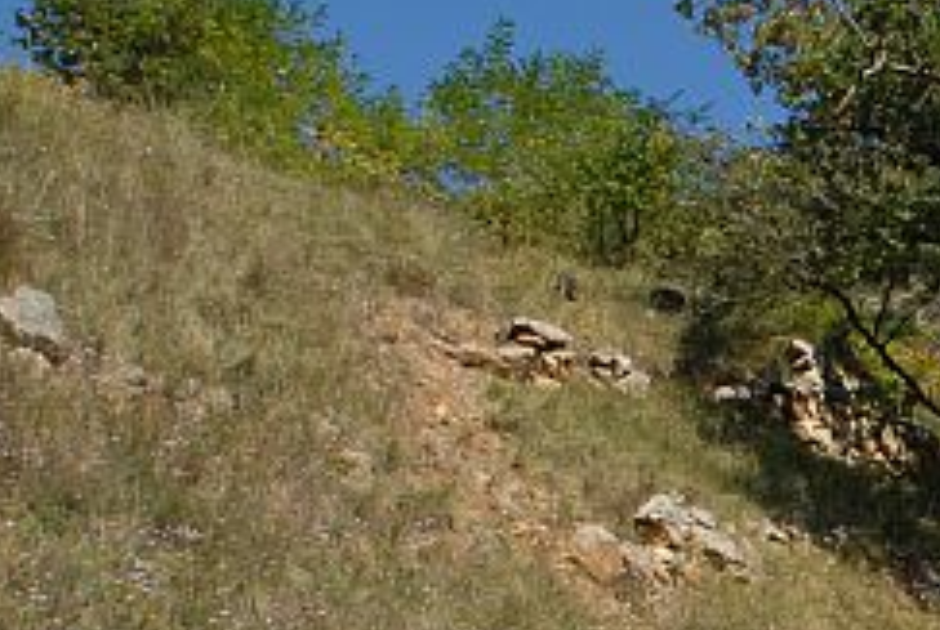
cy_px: 688
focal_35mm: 89
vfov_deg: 15.0
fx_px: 2328
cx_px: 1195
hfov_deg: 20.9
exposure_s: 1/180
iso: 200
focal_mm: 18
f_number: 10
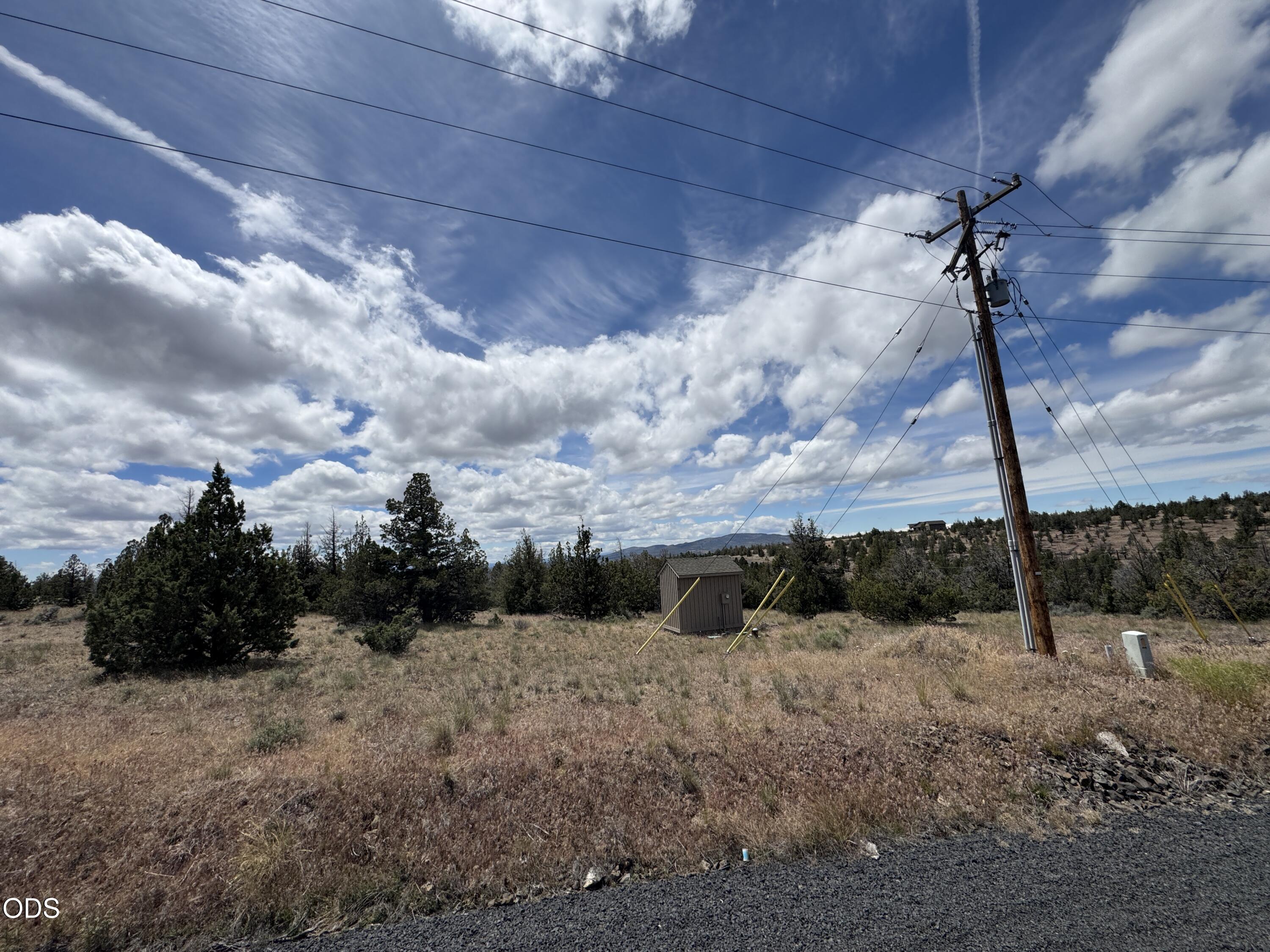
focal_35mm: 14
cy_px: 476
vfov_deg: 85.7
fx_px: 514
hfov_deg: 102.1
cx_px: 635
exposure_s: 1/4132
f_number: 2.2
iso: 32
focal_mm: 2.22
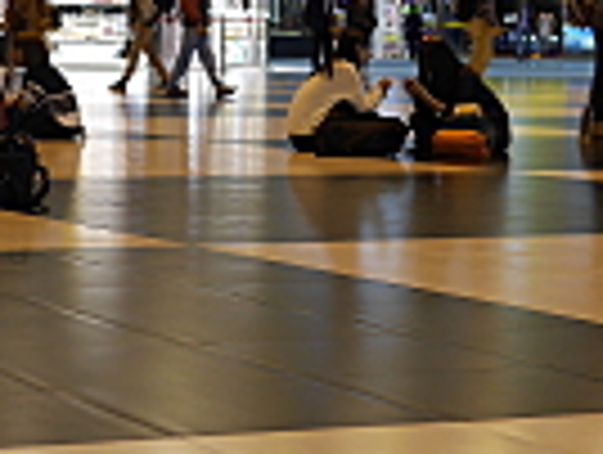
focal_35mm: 149
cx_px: -11
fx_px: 2600
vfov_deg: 10.0
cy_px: 79
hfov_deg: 13.0
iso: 320
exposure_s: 1/60
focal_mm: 20
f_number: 2.2
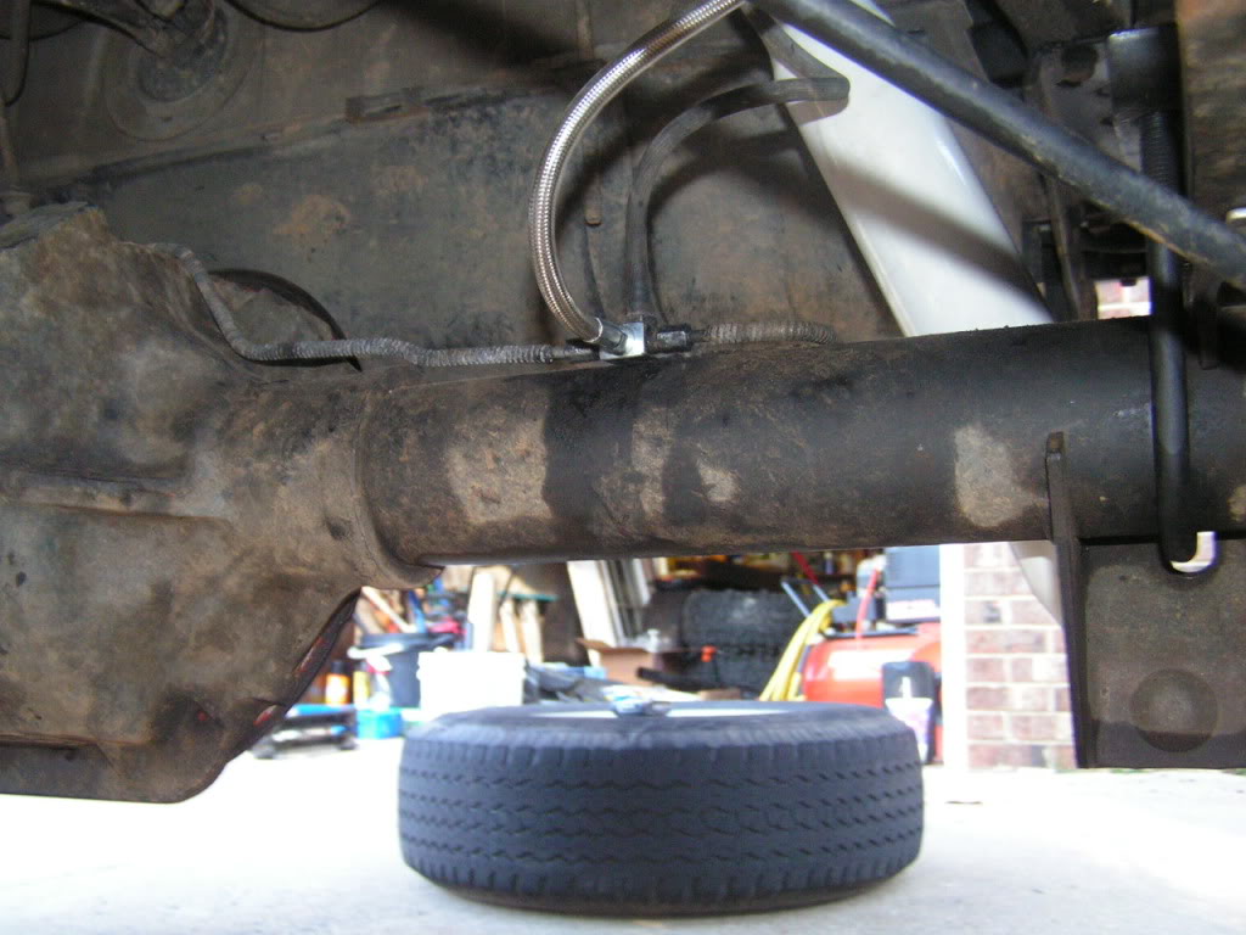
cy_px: 468
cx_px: 623
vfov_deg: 37.7
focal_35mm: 38
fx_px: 1368
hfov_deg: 49.0
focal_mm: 6.3
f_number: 2.8
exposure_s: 1/40
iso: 200
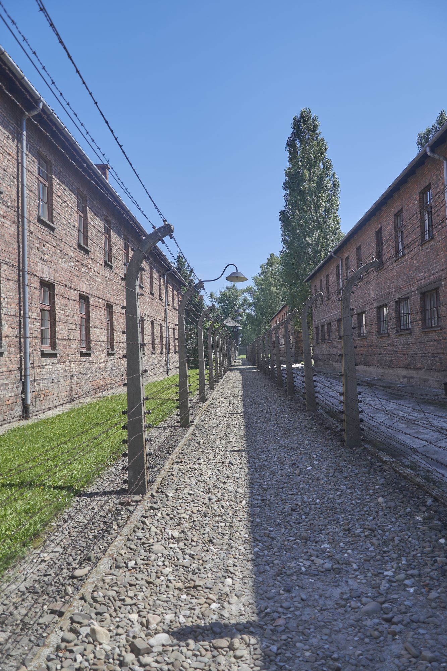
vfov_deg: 67.4
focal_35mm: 27
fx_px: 503
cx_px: 224
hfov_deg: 47.9
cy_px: 336
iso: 100
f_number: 3.5
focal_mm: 18
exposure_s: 1/500
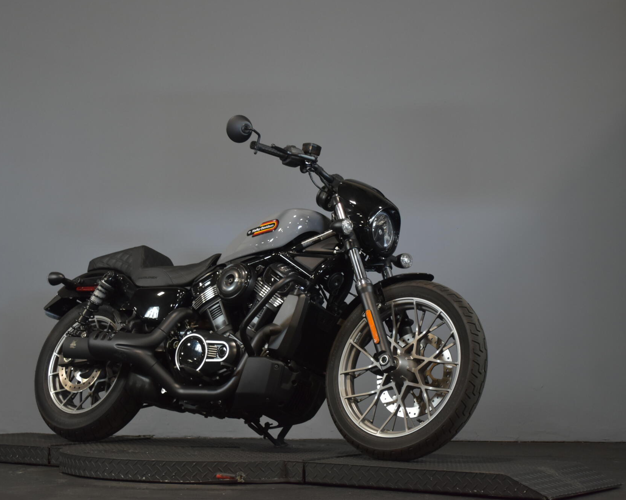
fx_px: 1260
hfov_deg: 27.9
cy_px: 251
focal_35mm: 68
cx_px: 308
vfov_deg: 22.5
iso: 900
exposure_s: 1/30
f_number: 5.3
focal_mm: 40
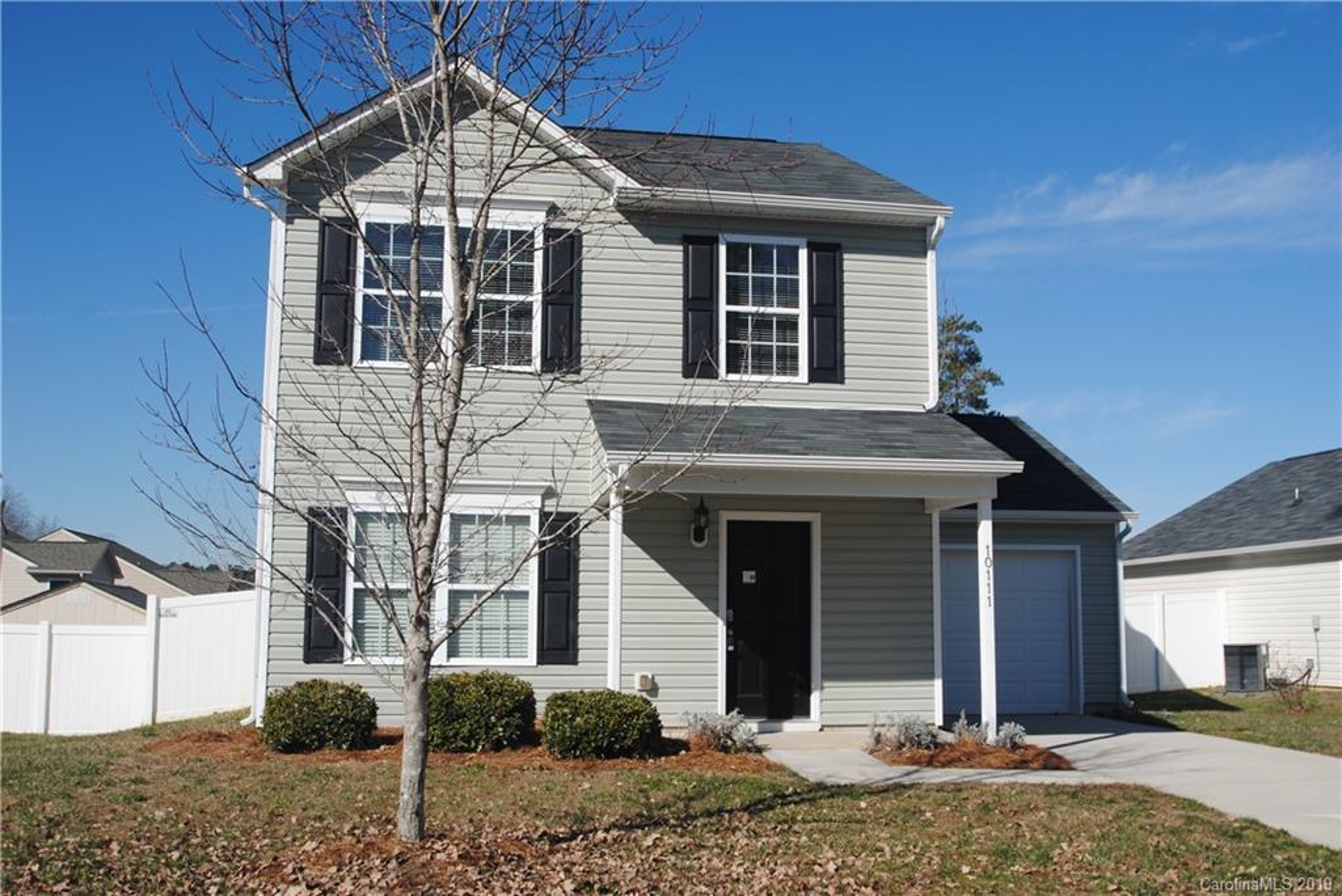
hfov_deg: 53.1
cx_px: 671
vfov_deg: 36.9
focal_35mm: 36
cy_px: 448
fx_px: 1343
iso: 100
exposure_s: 1/320
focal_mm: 24
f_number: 9
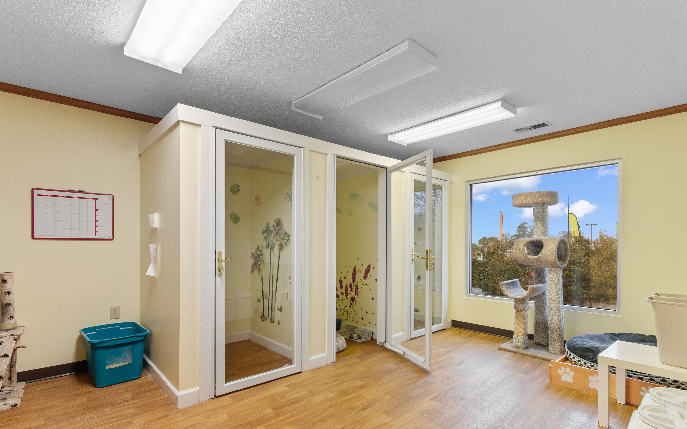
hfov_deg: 94.3
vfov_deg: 67.8
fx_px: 318
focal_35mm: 17
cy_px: 239
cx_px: 327
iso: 100
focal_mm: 10
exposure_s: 1/1.25
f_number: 4.5
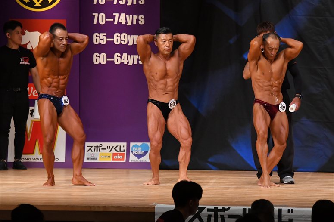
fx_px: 2226
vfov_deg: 5.7
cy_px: 111
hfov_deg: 8.6
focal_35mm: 240
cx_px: 167
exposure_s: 1/400
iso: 4500
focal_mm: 160
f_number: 5.6
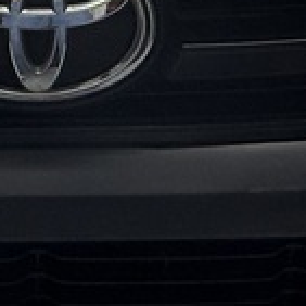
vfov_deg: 18.8
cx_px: 26
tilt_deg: -19.5
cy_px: 2
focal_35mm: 90
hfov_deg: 18.9
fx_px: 900
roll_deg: +0.0
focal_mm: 2.22
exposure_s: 1/99
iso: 125
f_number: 2.2
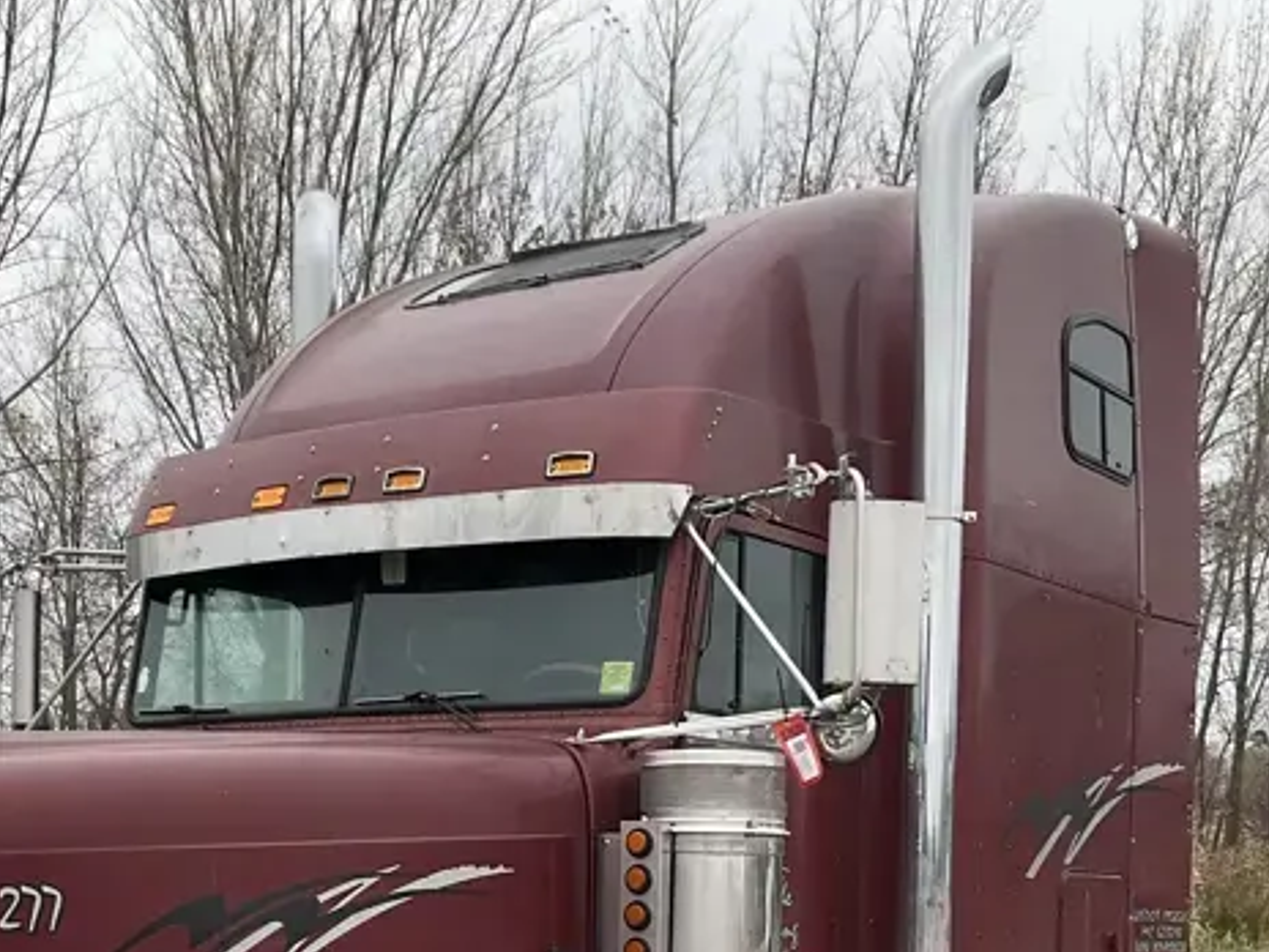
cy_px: 919
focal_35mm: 60
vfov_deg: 23.5
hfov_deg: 32.0
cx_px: 470
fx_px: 2200
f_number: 1.8
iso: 25
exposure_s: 1/295
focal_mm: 3
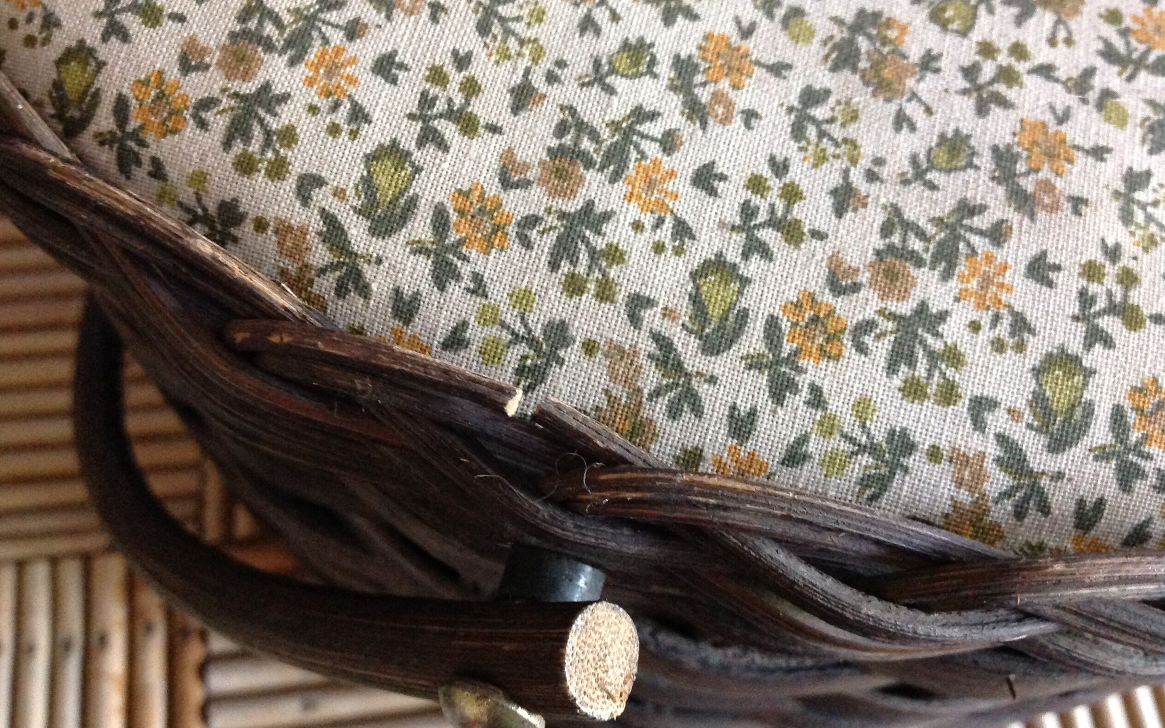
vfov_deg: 33.6
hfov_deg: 51.5
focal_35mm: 38
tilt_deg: -66.1
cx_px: 568
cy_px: 369
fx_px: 1206
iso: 400
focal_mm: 4.28
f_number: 2.4
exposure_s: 1/15
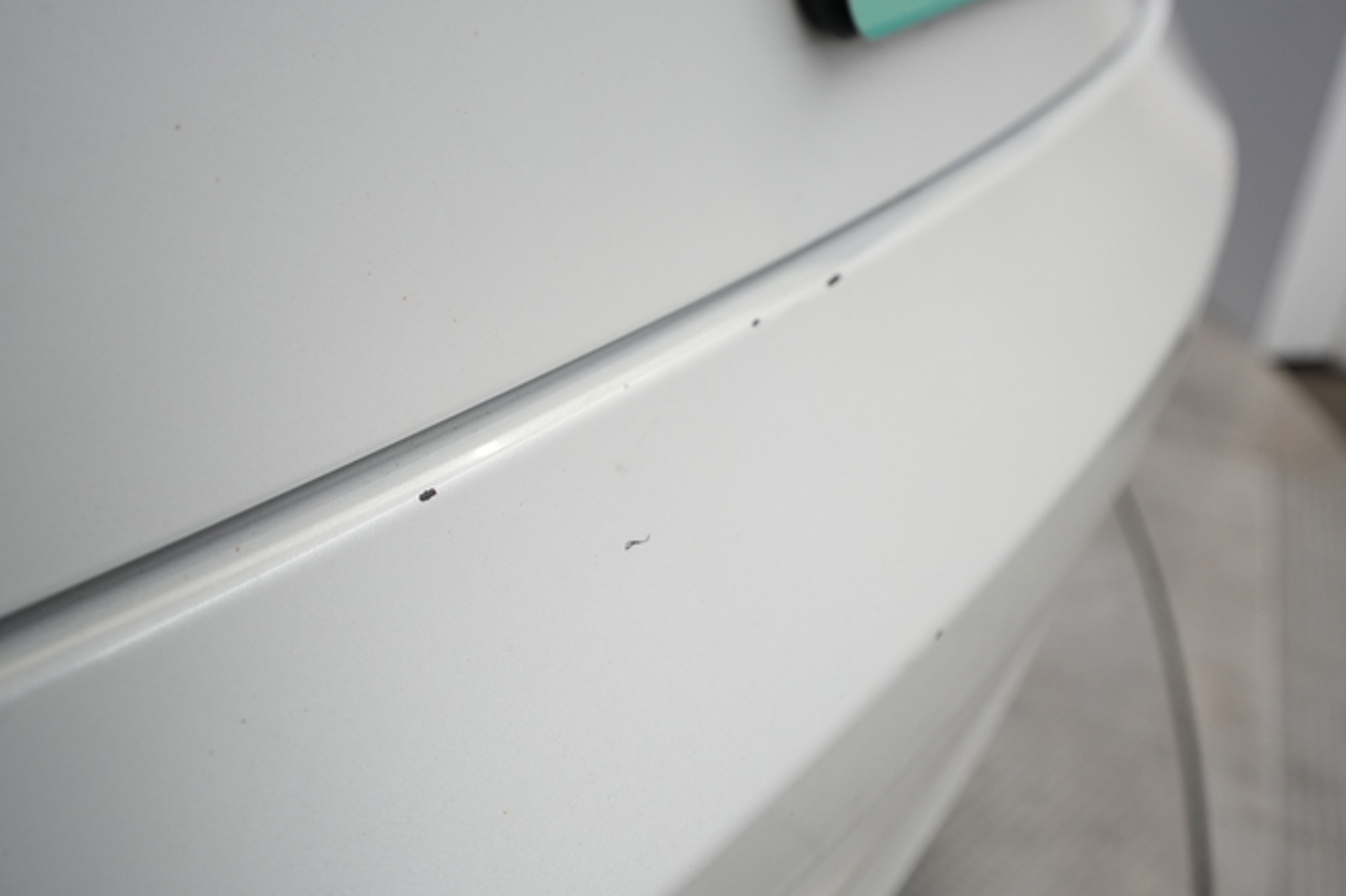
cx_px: 673
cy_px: 448
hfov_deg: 65.5
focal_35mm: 28
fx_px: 1046
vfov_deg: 46.4
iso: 1250
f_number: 5.6
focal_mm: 28
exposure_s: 1/100
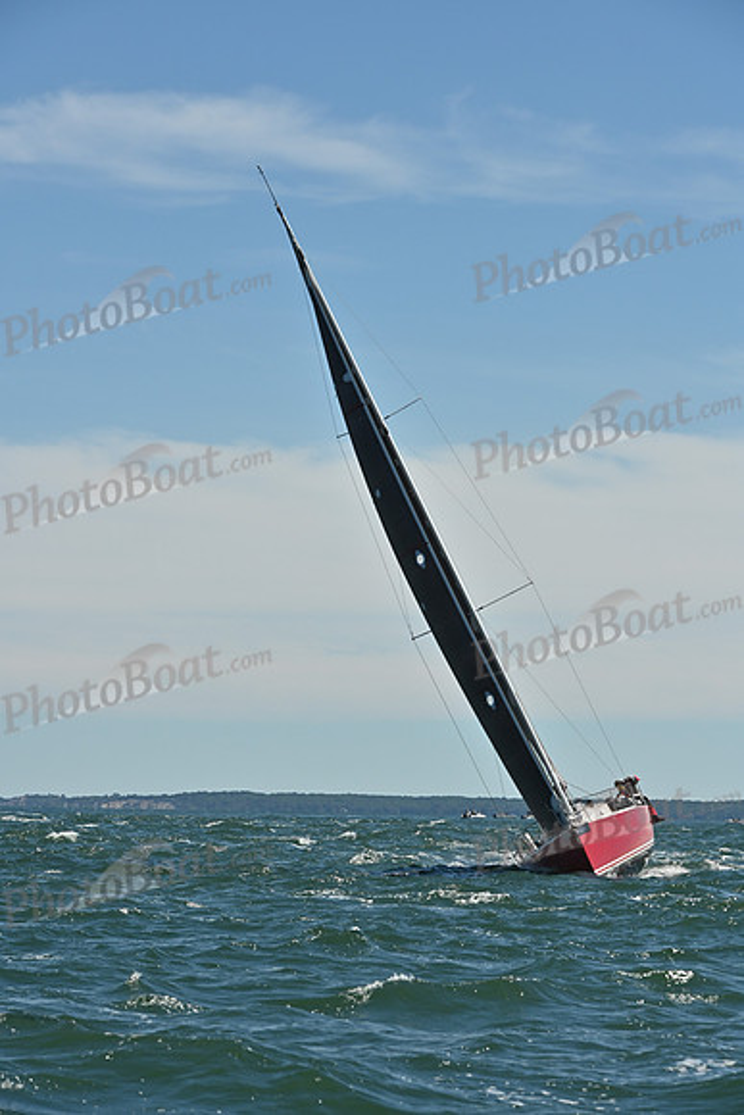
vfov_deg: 15.2
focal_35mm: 135
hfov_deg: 10.2
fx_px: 4182
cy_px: 558
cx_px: 372
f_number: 9
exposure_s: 1/1600
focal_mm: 135
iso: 320
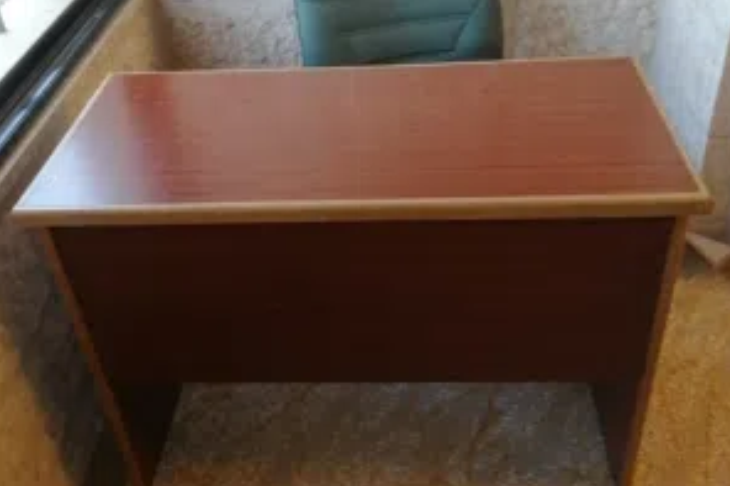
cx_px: 365
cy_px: 175
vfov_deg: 34.8
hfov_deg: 50.7
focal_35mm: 38
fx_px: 770
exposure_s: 1/30
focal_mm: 3.62
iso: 100
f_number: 1.8
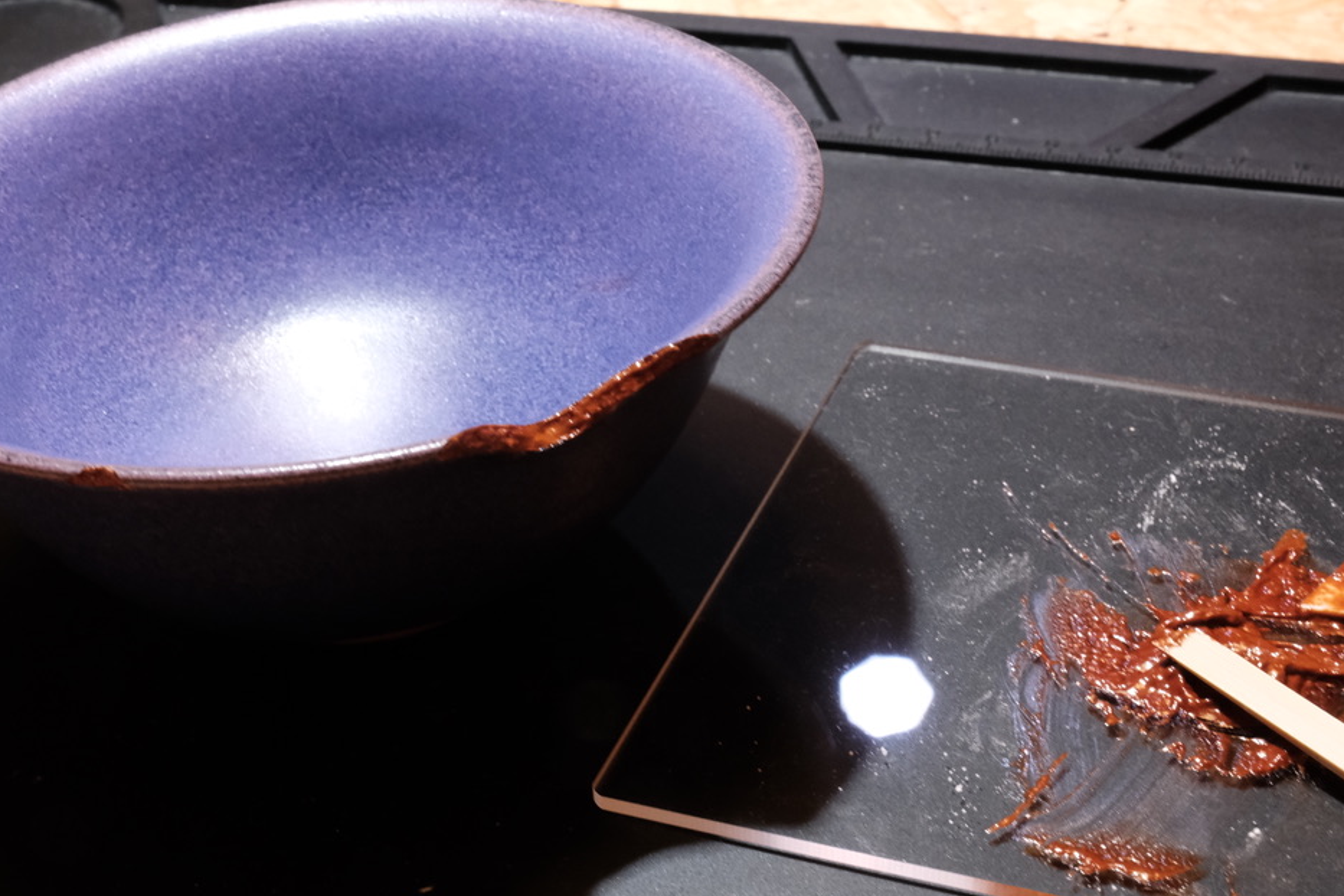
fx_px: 2389
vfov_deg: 21.2
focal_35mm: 64
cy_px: 441
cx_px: 654
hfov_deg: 31.4
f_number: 18
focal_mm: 36.5
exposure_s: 1/17
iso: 3200
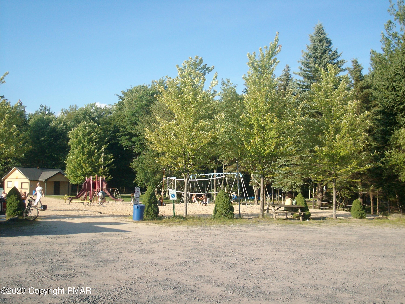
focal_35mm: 45
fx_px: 526
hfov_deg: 42.1
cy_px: 152
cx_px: 202
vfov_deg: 32.2
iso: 80
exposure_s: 1/95.2
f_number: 7.9
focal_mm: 7.46
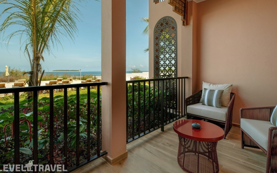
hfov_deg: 91.1
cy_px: 80
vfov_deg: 64.9
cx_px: 137
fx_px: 136
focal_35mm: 18
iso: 200
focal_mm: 17
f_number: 14
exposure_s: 1/15
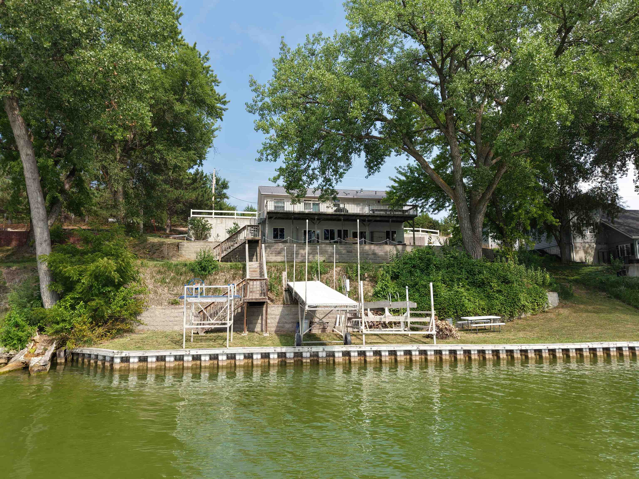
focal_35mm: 24
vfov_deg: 56.8
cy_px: 240
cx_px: 320
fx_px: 443
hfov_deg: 71.6
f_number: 1.8
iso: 140
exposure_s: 1/1600
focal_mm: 8.67
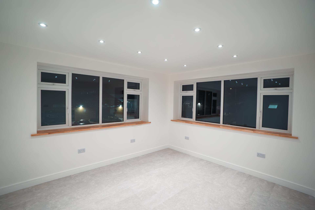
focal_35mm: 16
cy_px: 105
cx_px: 158
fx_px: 140
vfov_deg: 73.8
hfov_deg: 96.7
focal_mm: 16
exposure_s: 1/160
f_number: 4
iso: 1000
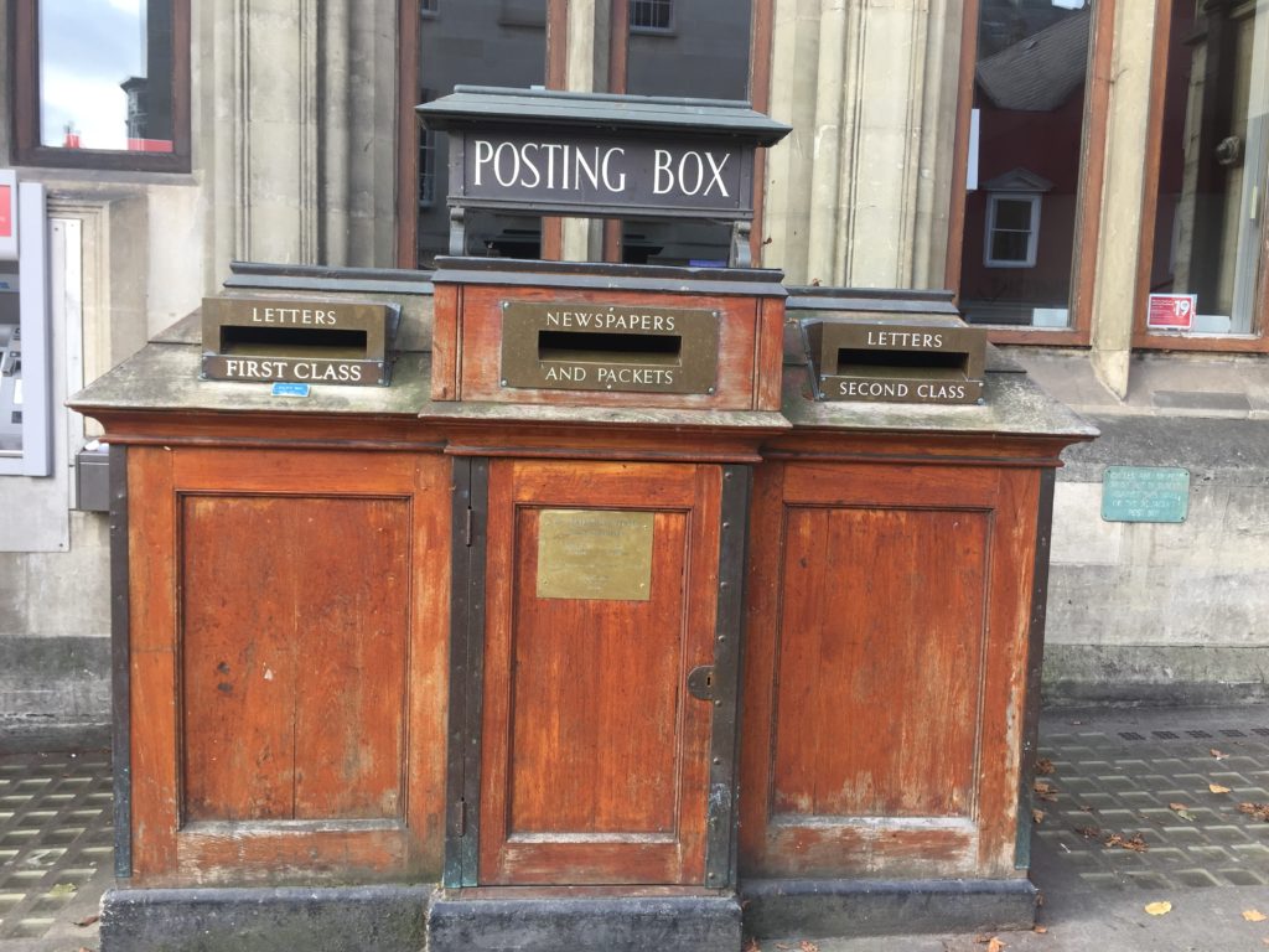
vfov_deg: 48.2
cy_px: 476
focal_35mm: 29
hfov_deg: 61.7
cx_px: 634
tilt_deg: -5.5
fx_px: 1063
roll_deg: -1.0
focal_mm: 4.15
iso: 32
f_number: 2.2
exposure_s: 1/100
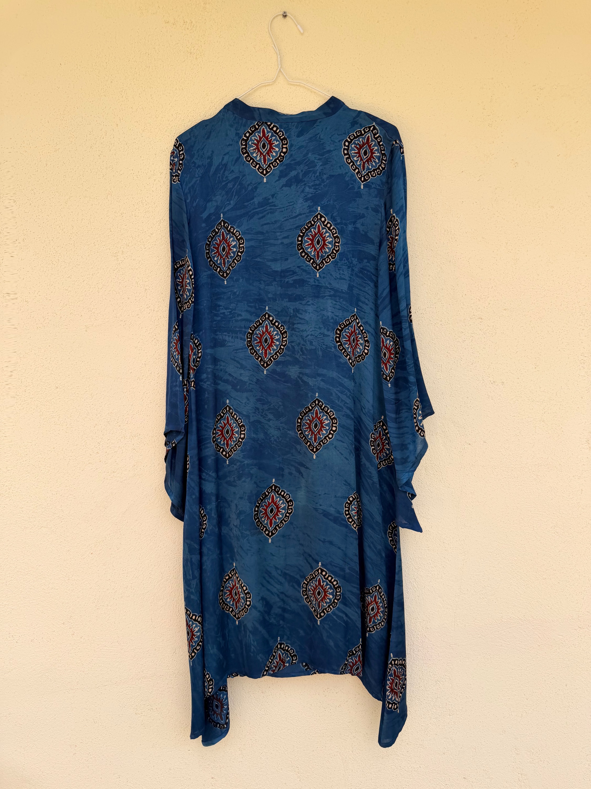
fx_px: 546
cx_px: 296
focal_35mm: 24
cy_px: 394
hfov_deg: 56.8
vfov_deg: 71.6
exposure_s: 1/2053
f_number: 1.78
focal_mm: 6.76
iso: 80
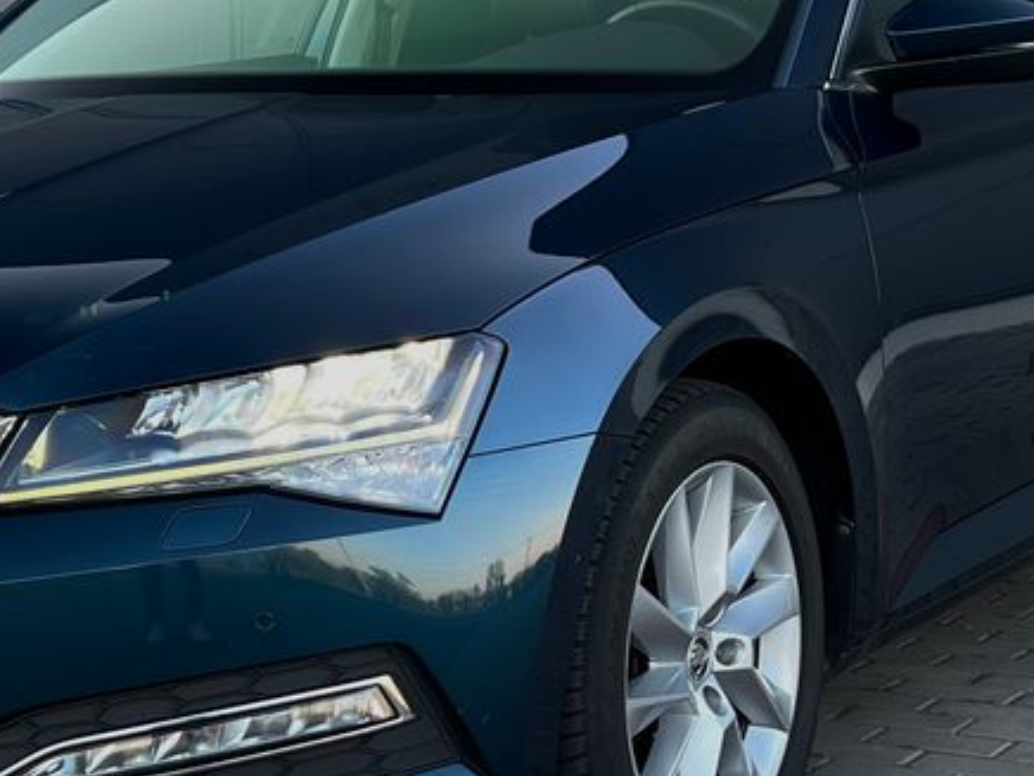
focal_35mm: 61
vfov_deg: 24.0
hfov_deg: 31.5
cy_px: 306
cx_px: 365
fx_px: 1822
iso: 64
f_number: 1.5
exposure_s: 1/83
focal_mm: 5.7
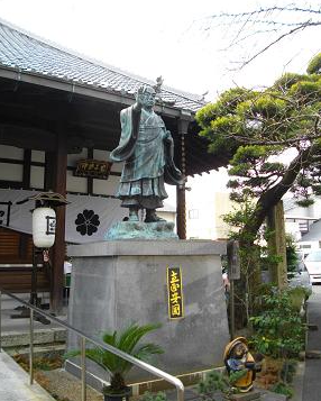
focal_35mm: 34
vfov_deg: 52.8
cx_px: 159
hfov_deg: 43.4
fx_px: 403
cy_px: 213
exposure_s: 1/200
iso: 100
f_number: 2.9
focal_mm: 5.7
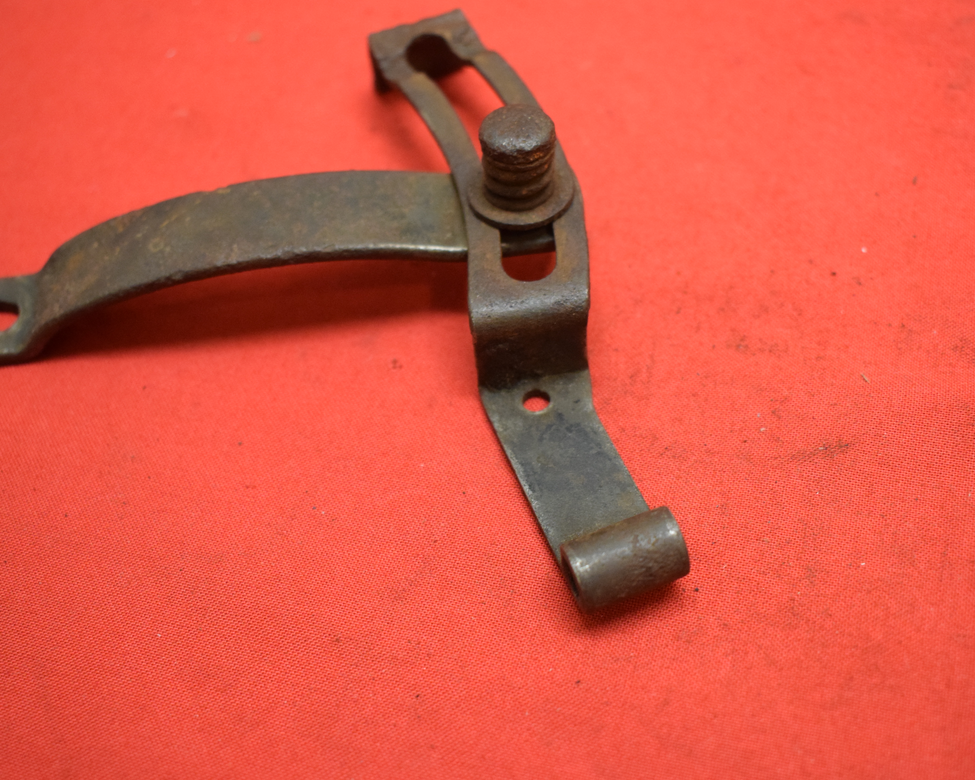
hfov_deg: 39.9
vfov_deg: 32.4
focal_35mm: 47
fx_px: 1344
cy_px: 395
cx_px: 477
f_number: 5
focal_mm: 27
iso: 2000
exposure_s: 1/100
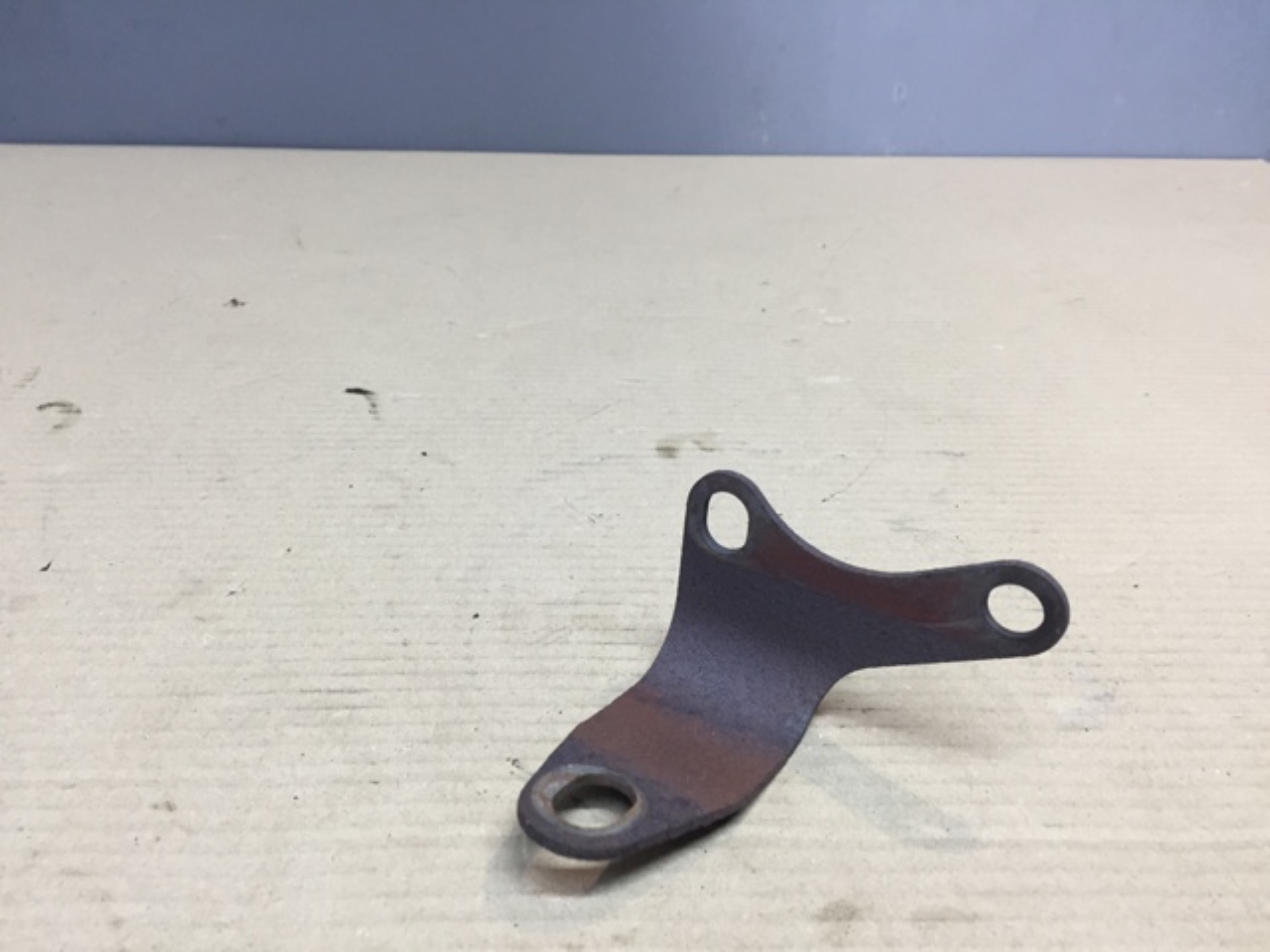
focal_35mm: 29
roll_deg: -2.9
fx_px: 1064
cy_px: 476
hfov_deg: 61.7
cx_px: 635
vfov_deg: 48.2
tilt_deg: -28.6
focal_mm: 4.15
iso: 64
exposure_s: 1/33
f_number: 2.2
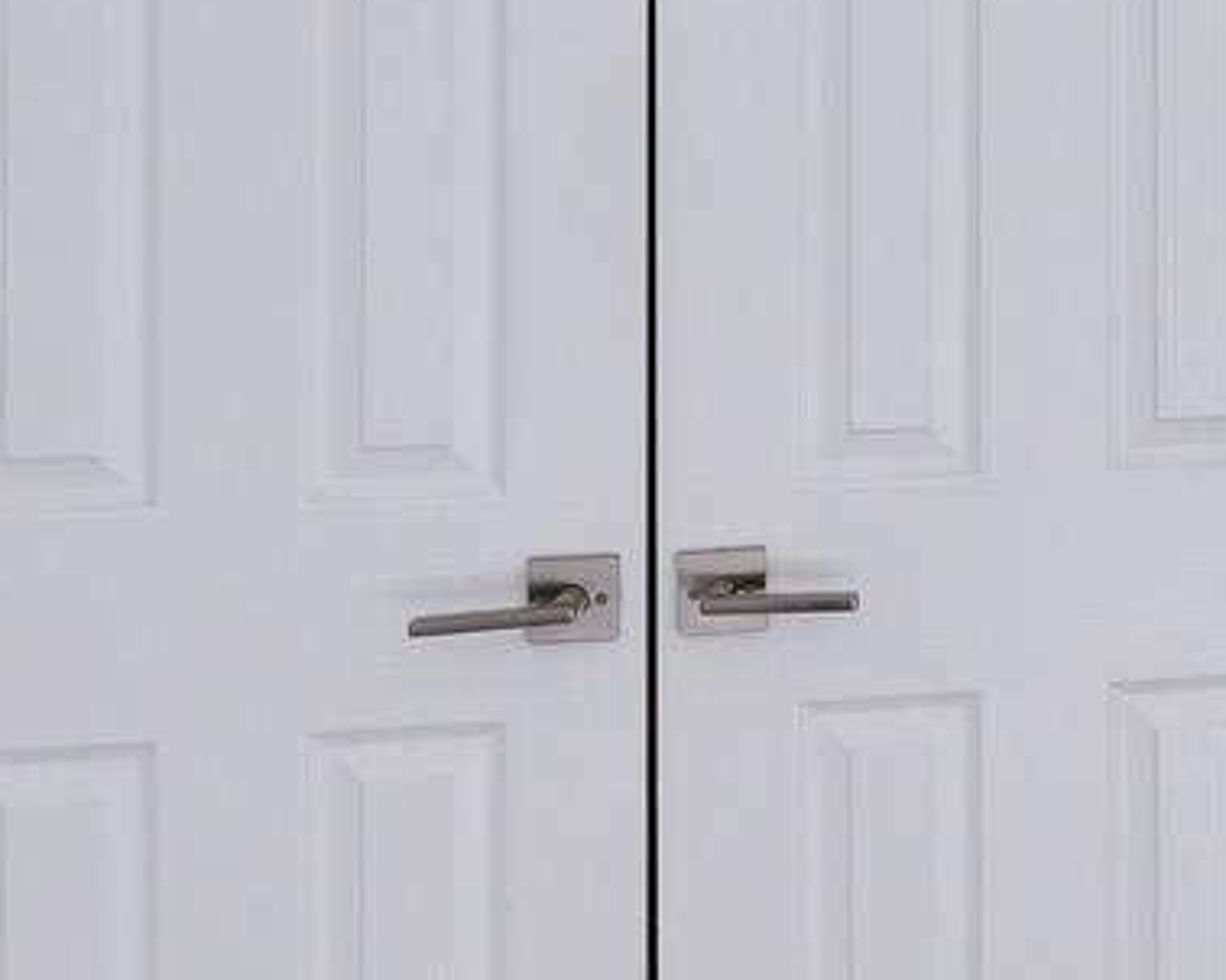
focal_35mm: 61
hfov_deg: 26.3
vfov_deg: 24.0
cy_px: 37
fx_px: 2212
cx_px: 1596
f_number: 7.1
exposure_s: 1/320
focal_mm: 12
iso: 200
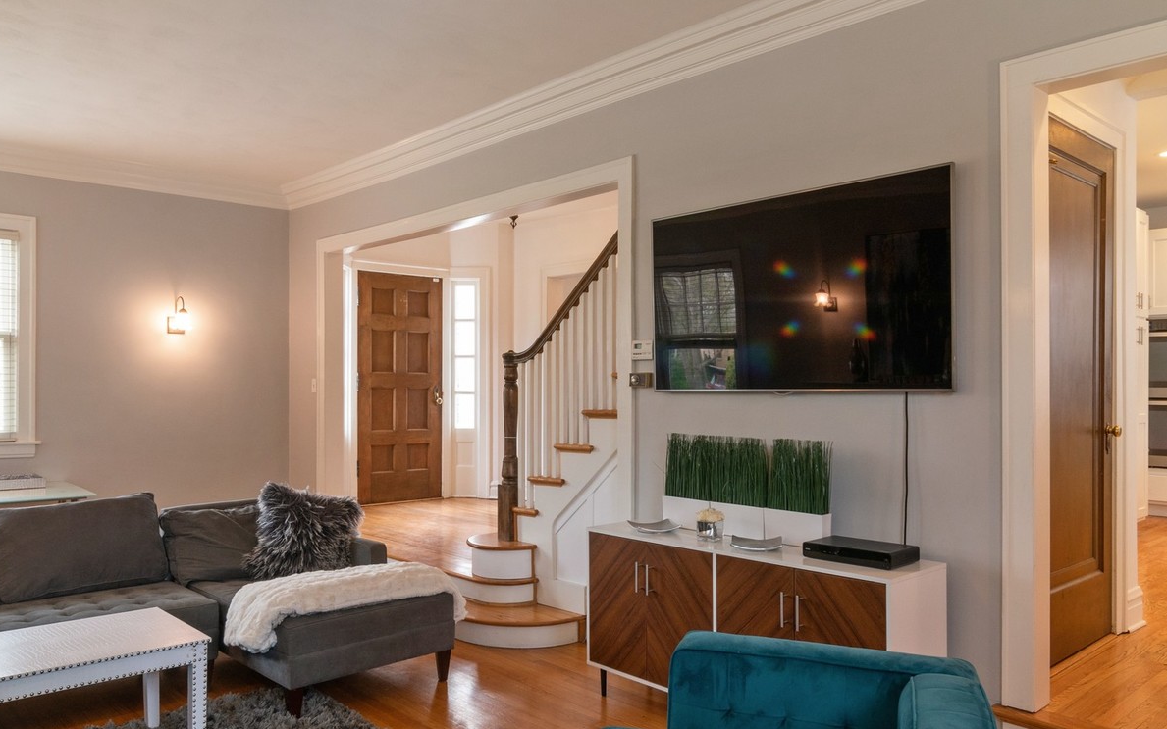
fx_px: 795
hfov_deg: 72.5
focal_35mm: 25
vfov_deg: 48.4
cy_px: 491
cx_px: 563
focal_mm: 12
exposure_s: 1/5
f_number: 8
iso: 200
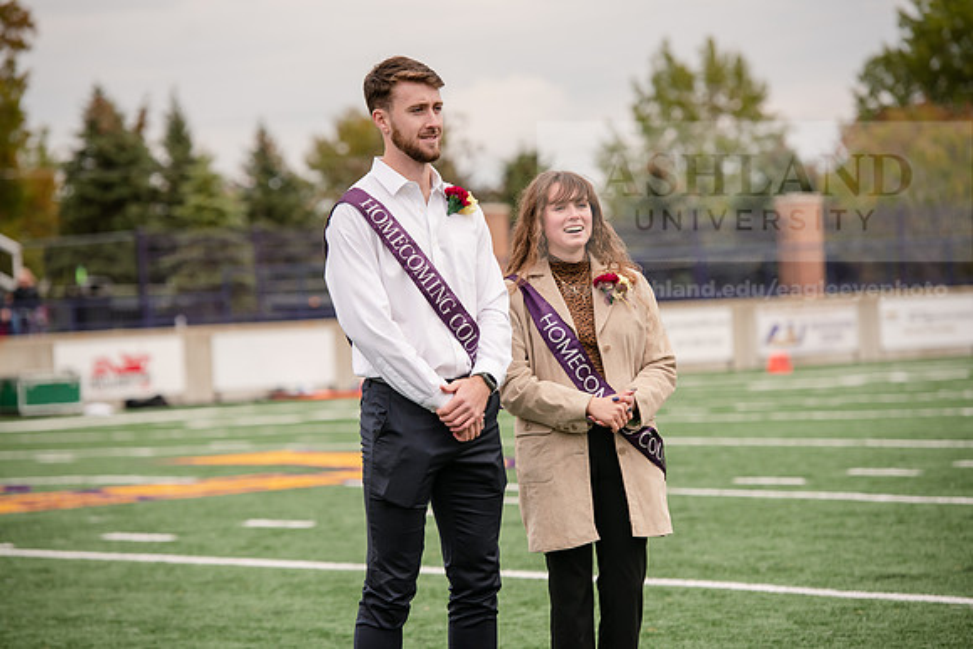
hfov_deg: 12.8
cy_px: 324
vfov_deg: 8.6
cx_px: 486
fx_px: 4325
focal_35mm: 160
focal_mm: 160
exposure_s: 1/1250
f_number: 4.5
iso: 320
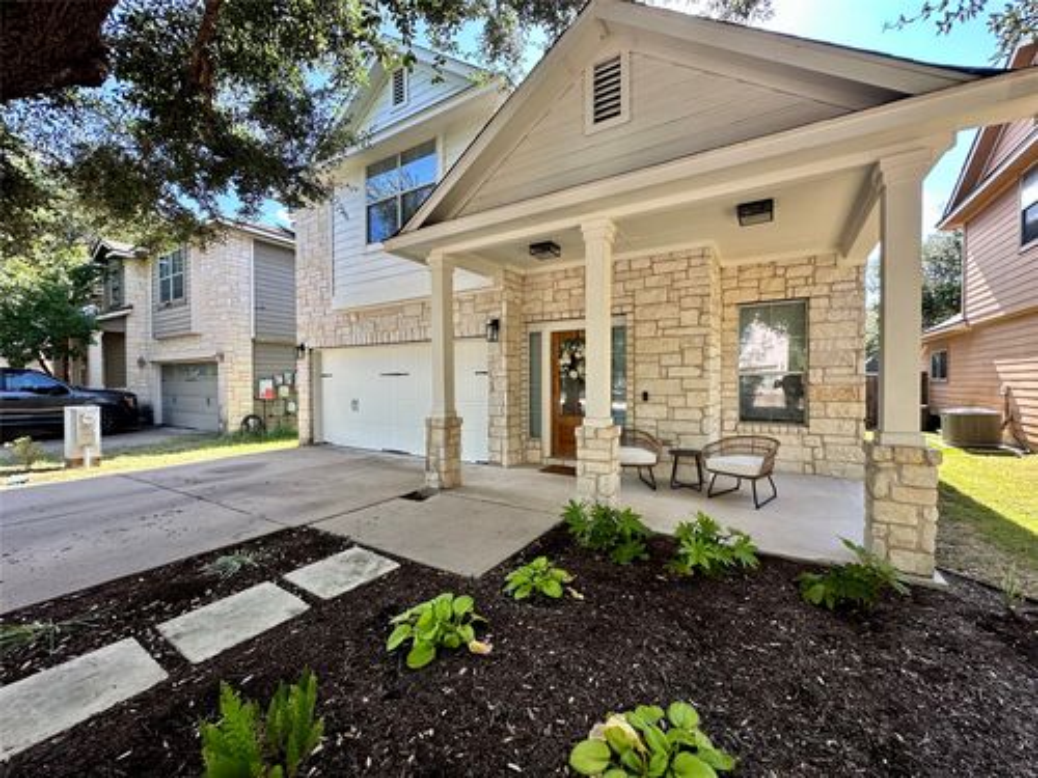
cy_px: 389
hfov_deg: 102.1
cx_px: 519
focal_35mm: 14
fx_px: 420
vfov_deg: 85.7
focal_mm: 2.22
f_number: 2.2
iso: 40
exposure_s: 1/211
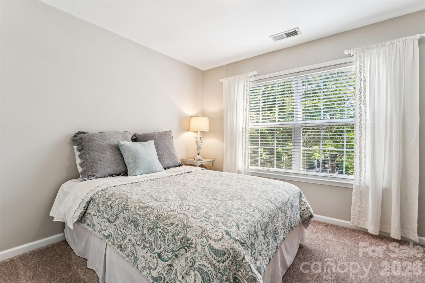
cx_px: 212
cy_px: 142
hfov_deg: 95.0
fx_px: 195
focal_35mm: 16
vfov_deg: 72.0
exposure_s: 1/2
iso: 100
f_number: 13
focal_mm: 16.5
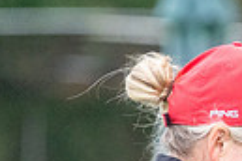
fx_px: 13564
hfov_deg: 1.0
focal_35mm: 2018
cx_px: 493
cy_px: 354
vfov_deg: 0.7
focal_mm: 300
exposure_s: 1/200
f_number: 4.5
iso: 1000
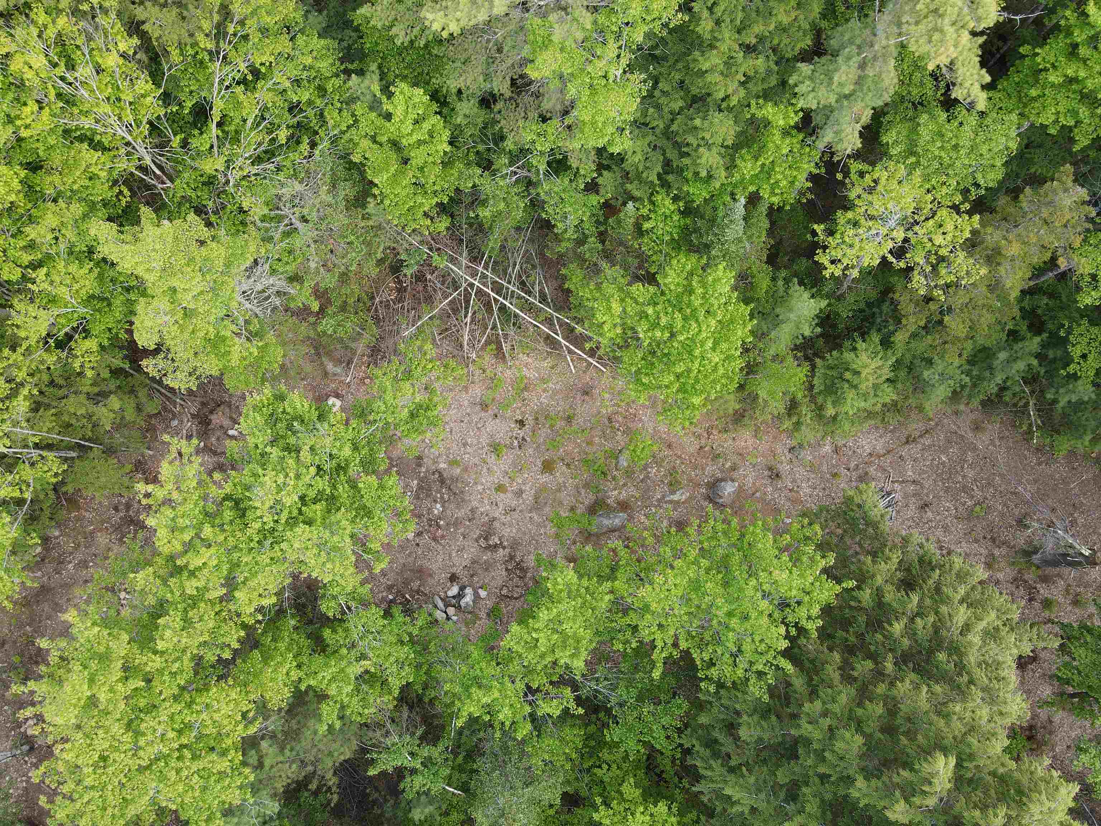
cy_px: 413
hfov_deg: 71.6
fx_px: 763
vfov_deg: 56.8
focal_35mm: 24
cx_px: 550
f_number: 2.8
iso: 100
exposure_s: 1/80
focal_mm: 4.5
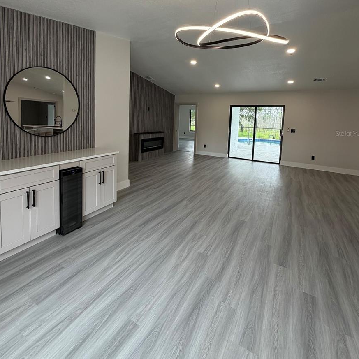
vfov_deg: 82.3
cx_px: 180
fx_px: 199
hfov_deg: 84.0
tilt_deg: -3.8
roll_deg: -2.2
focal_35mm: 17
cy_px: 133
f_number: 2.2
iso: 100
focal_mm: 2.22
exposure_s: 1/121
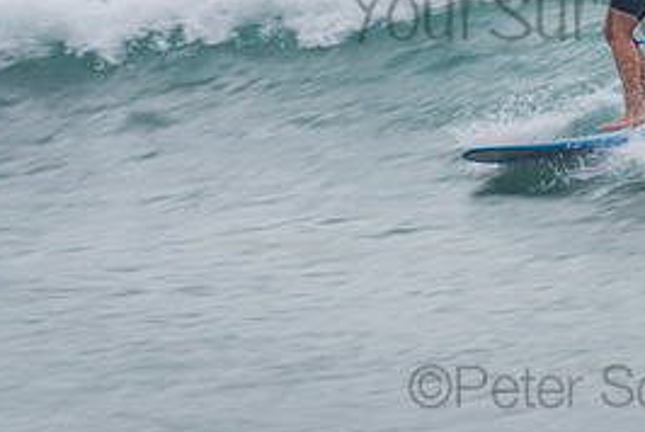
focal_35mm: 1089
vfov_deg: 1.3
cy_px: -16
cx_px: 597
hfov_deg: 1.9
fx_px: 19532
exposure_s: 1/30
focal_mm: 500
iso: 64
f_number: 8
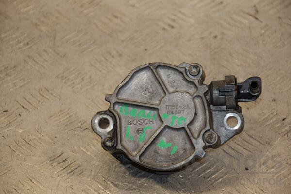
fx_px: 1188
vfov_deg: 9.3
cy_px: 97
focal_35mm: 147
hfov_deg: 14.0
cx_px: 146
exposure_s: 1/160
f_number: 5.6
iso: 800
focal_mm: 98
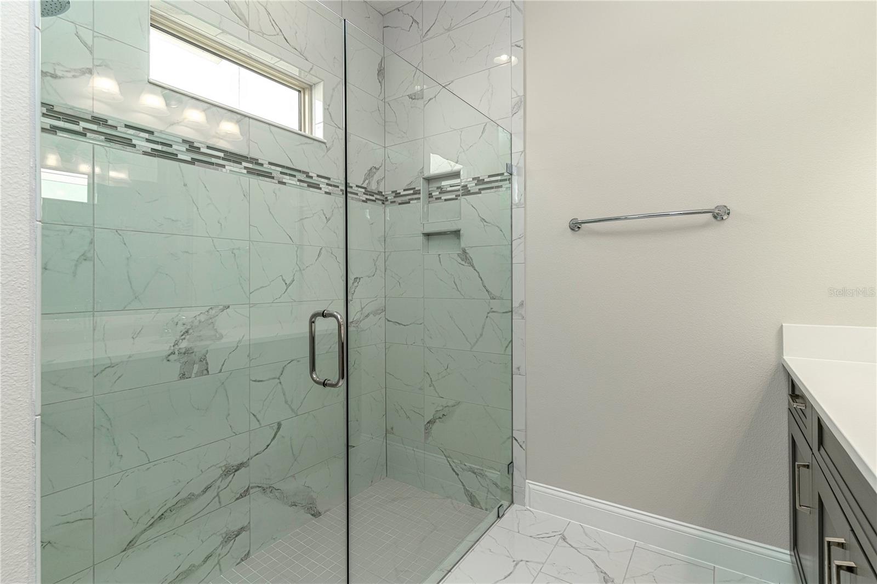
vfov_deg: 70.4
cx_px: 438
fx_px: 414
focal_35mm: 17
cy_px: 292
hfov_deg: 93.3
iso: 400
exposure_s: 1/250
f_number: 7.1
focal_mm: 17
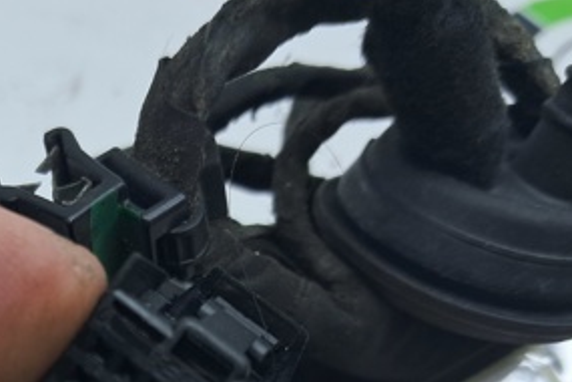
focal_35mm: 63
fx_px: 1001
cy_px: 480
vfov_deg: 20.0
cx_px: 84
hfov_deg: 30.8
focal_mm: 4
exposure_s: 1/100
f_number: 1.8
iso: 50
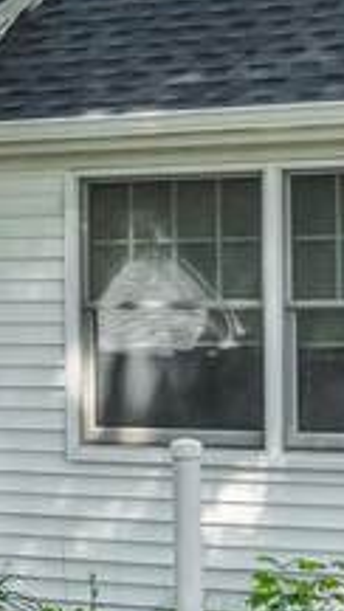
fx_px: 2498
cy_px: 324
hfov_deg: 7.1
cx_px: -657
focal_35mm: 154
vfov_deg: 14.0
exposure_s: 1/1600
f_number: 2.8
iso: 420
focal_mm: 12.29
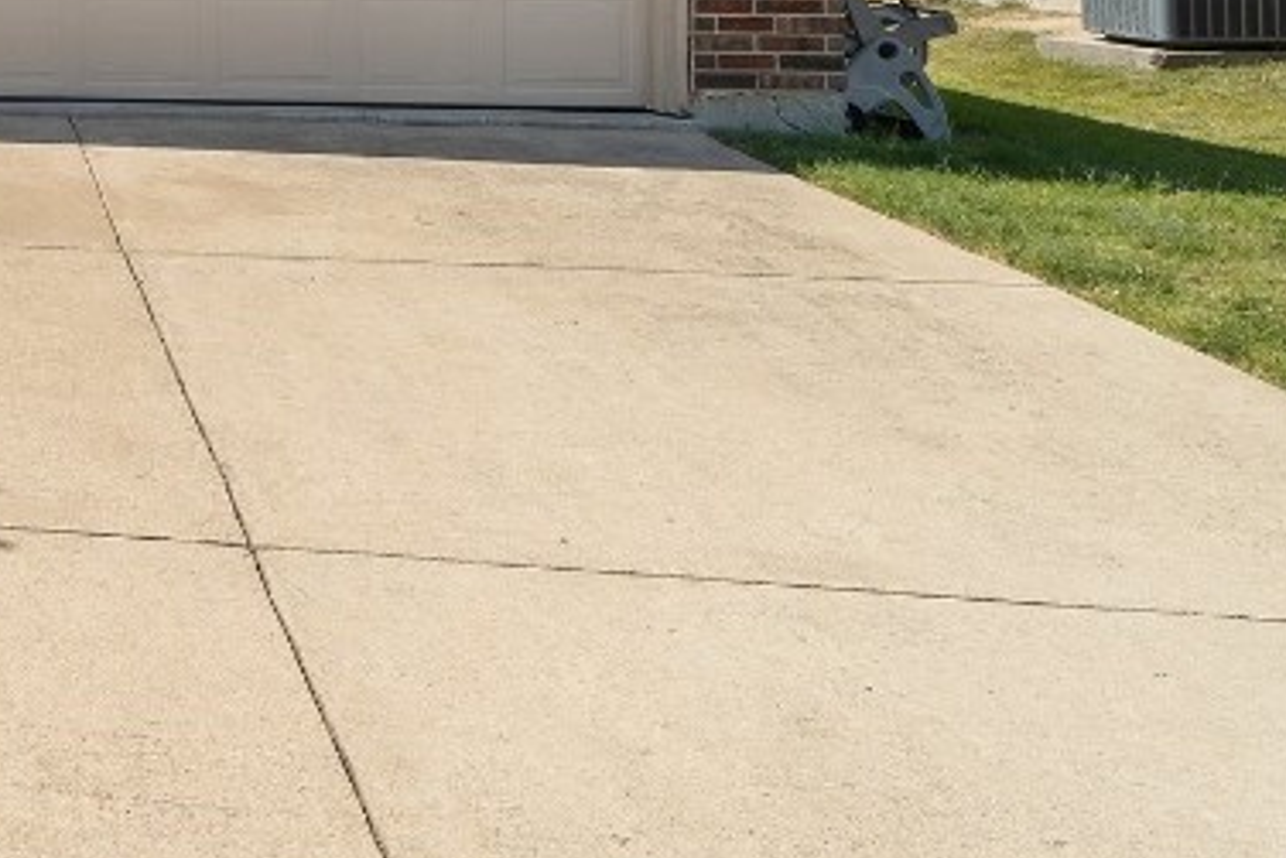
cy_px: -137
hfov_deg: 29.8
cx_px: -489
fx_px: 1751
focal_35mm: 49
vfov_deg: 25.1
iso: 320
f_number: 9
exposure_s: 1/200
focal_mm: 16
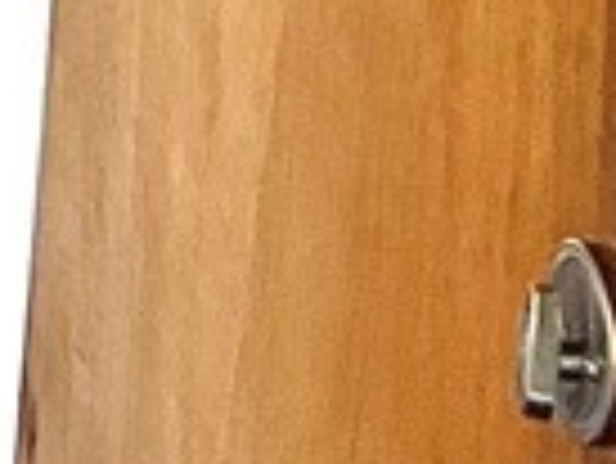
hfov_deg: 9.7
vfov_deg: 6.8
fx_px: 3455
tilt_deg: -2.1
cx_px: -486
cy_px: -987
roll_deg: -4.2
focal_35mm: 194
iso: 200
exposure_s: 1/60
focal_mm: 5.7
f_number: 1.5
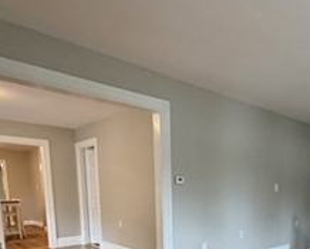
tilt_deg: -8.2
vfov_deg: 41.2
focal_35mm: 32
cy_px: 237
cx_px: 215
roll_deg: +0.2
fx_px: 294
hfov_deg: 54.1
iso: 320
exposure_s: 1/60
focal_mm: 2.22
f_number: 2.2
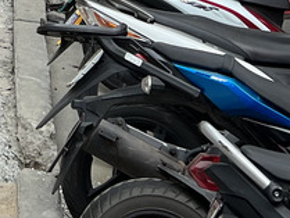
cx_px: -144
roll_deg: +1.0
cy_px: -286
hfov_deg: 12.6
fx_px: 1249
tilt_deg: -1.3
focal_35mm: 149
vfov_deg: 9.1
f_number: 1.5
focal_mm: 5.7
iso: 32
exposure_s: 1/139
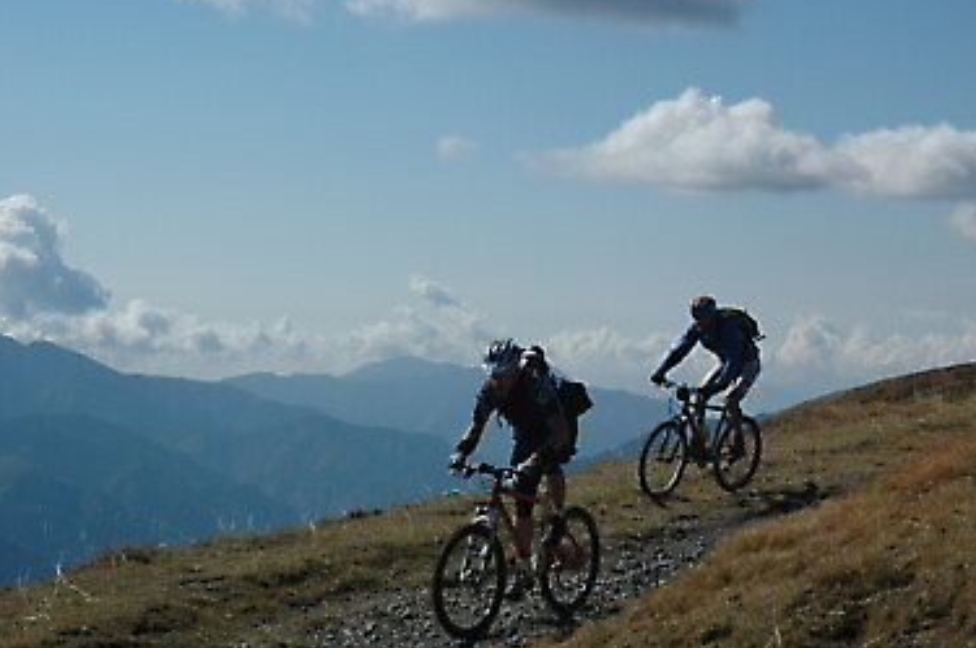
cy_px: 354
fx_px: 2247
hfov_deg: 24.5
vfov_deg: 16.4
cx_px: 579
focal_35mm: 83
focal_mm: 46
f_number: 10
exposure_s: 1/640
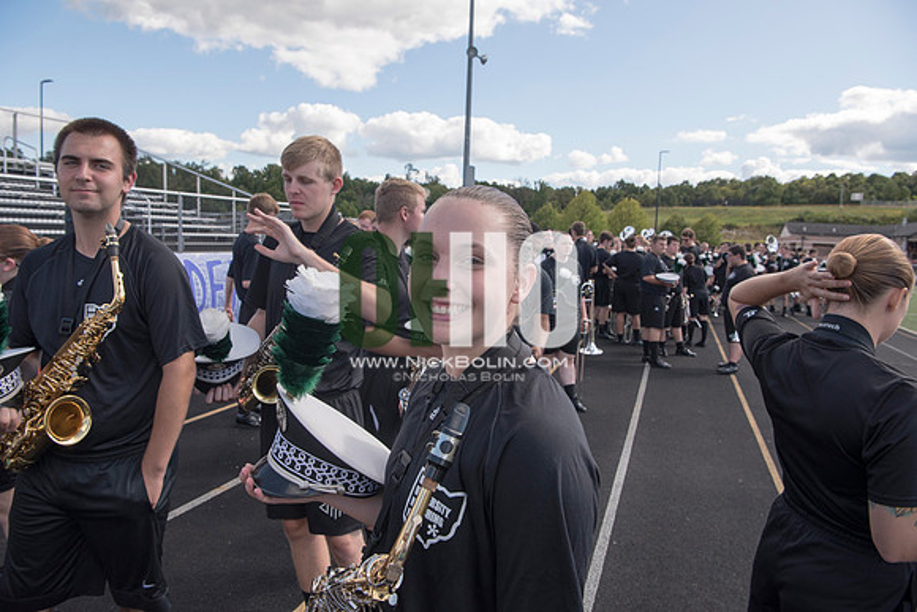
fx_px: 611
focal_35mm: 24
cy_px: 306
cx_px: 458
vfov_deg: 53.2
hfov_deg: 73.7
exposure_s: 1/640
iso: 400
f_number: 8
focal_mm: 24
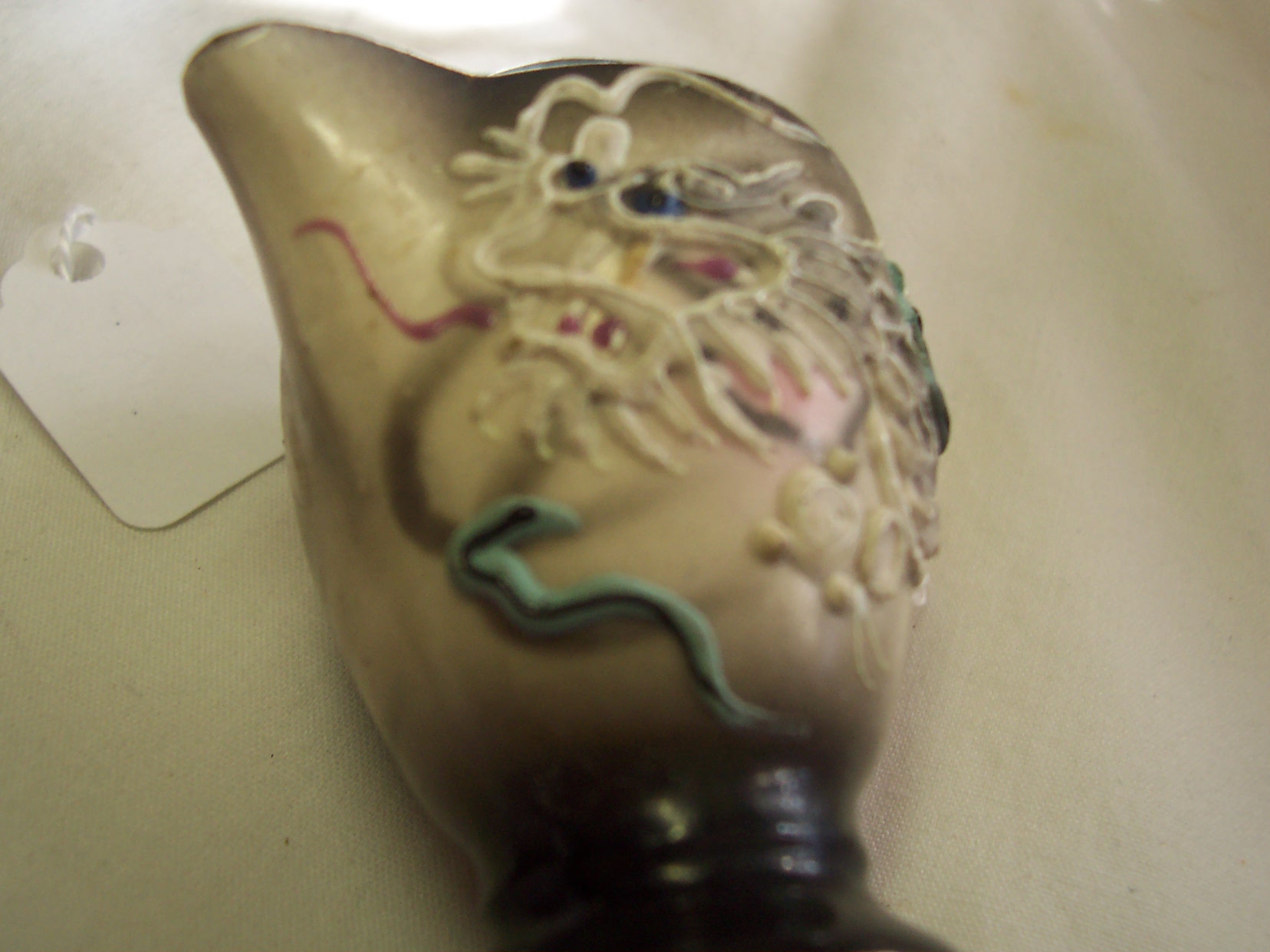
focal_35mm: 37
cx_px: 635
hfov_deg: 50.1
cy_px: 476
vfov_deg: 38.7
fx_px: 1357
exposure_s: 1/90
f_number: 2.8
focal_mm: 5.6
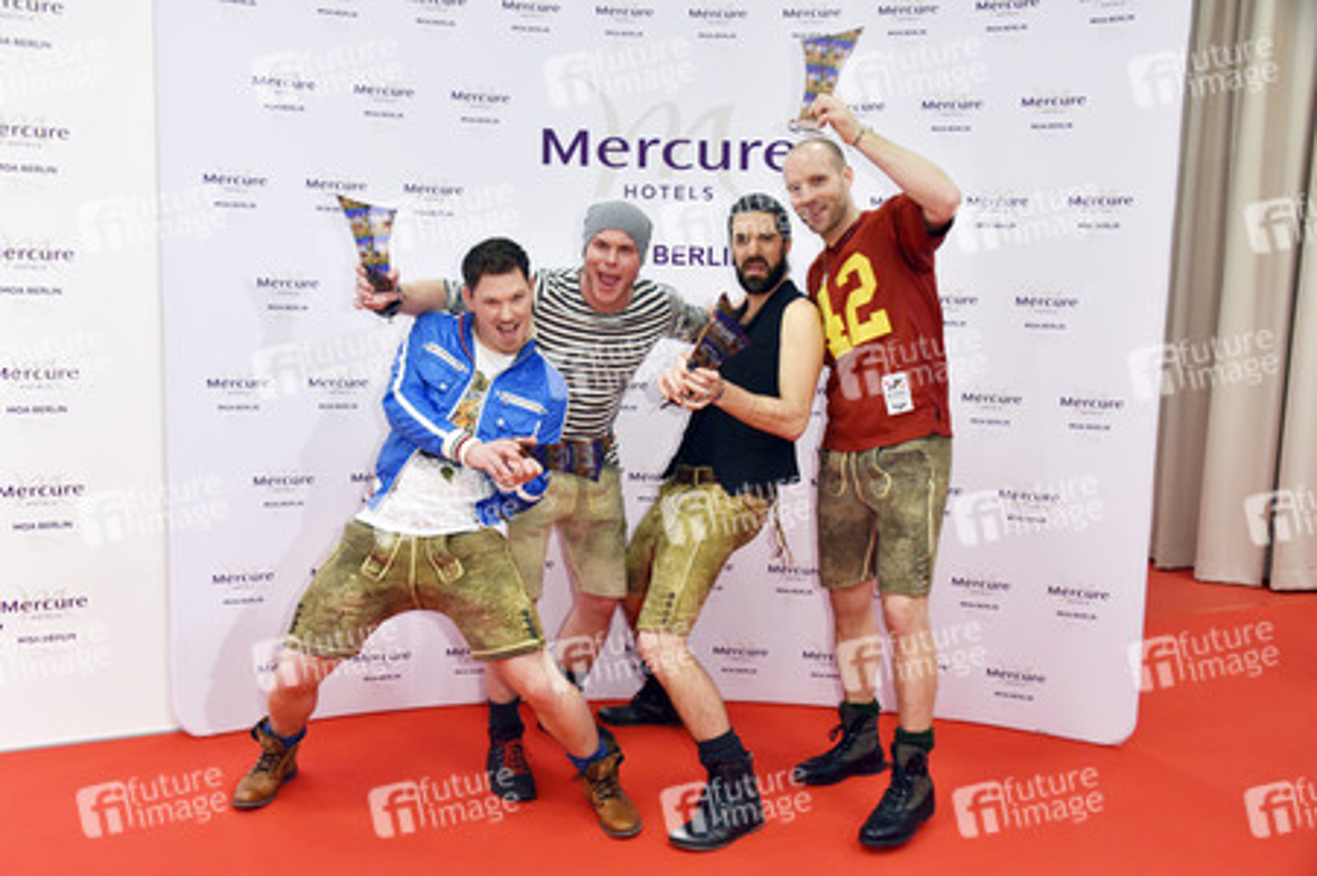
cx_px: 658
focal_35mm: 32
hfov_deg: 58.8
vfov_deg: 41.1
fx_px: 1170
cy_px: 438
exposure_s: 1/125
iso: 1600
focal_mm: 32
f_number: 5.6
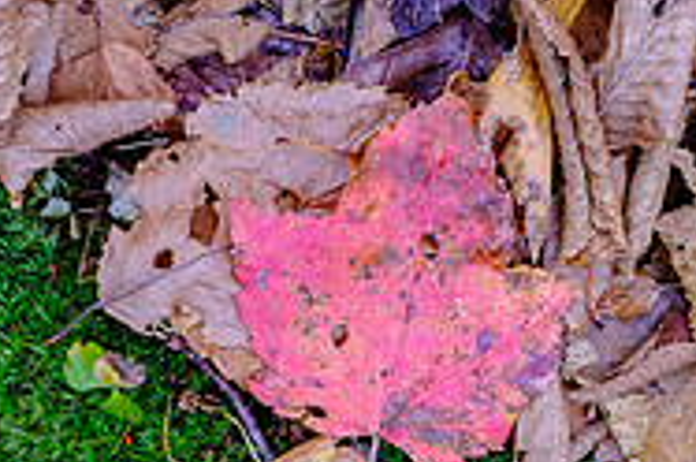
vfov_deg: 5.3
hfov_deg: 8.0
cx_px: 357
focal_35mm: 258
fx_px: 4979
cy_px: 300
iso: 1000
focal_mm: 55
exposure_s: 1/40
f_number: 5
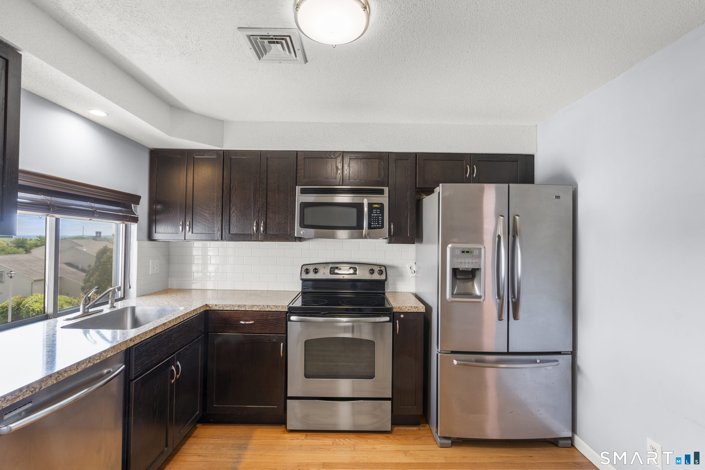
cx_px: 352
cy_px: 235
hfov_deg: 96.7
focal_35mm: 16
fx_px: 313
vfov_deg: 73.7
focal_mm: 16
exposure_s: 1
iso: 250
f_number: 9
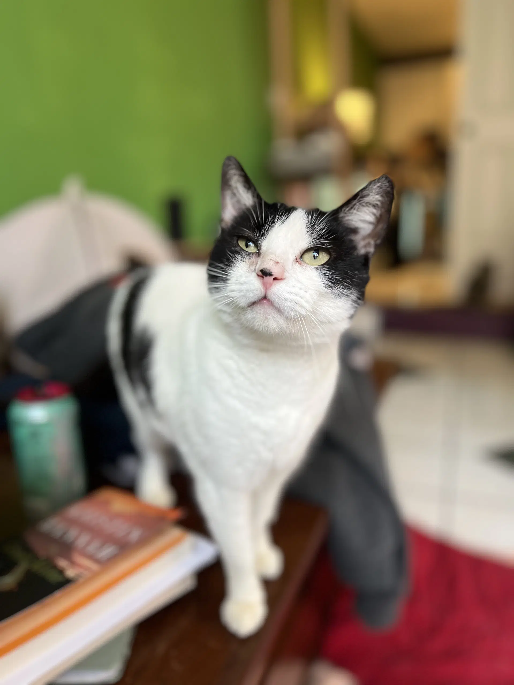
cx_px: 257
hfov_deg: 53.1
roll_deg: +1.3
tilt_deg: -13.2
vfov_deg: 67.3
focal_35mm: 26
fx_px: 515
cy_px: 342
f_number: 1.5
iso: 80
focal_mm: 5.7
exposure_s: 1/60
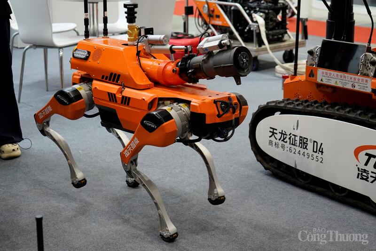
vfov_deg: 20.3
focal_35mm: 67
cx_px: 188
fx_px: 700
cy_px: 126
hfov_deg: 30.1
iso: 800
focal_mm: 45
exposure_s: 1/160
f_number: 4
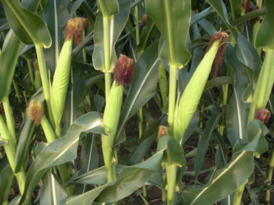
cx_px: 137
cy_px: 102
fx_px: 285
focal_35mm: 36
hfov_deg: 51.4
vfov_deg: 39.7
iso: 200
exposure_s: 1/80
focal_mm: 6.3
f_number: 2.8
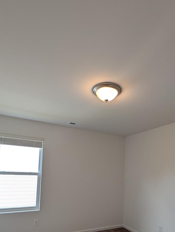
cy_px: 163
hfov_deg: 66.0
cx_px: 95
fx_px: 135
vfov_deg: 77.8
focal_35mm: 20
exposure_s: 1/164
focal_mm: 2.02
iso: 42
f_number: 1.7
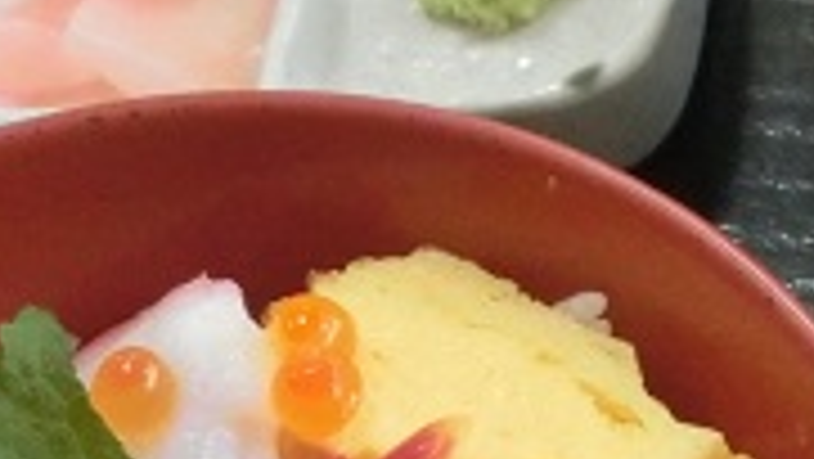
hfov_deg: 17.9
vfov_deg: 10.8
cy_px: 540
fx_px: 2397
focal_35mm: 111
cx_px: 1088
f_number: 3
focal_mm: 4.24
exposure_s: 1/125
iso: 640
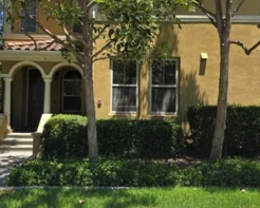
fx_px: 300
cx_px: 101
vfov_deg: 38.2
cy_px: 91
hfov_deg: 46.5
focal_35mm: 39
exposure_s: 1/3409
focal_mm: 6.3
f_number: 1.7
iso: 80
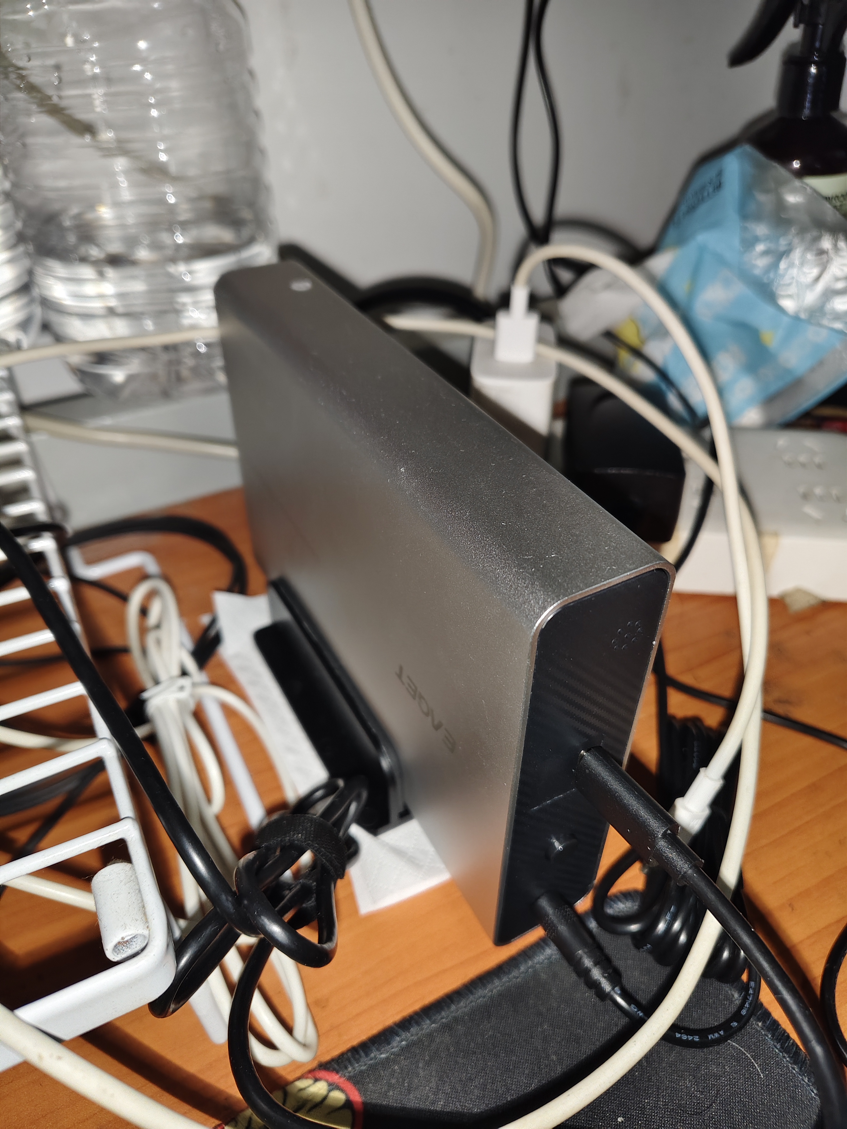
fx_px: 783
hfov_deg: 56.8
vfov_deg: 71.6
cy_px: 564
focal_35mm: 24
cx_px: 424
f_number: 1.88
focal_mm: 5.56
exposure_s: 1/50
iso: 2254
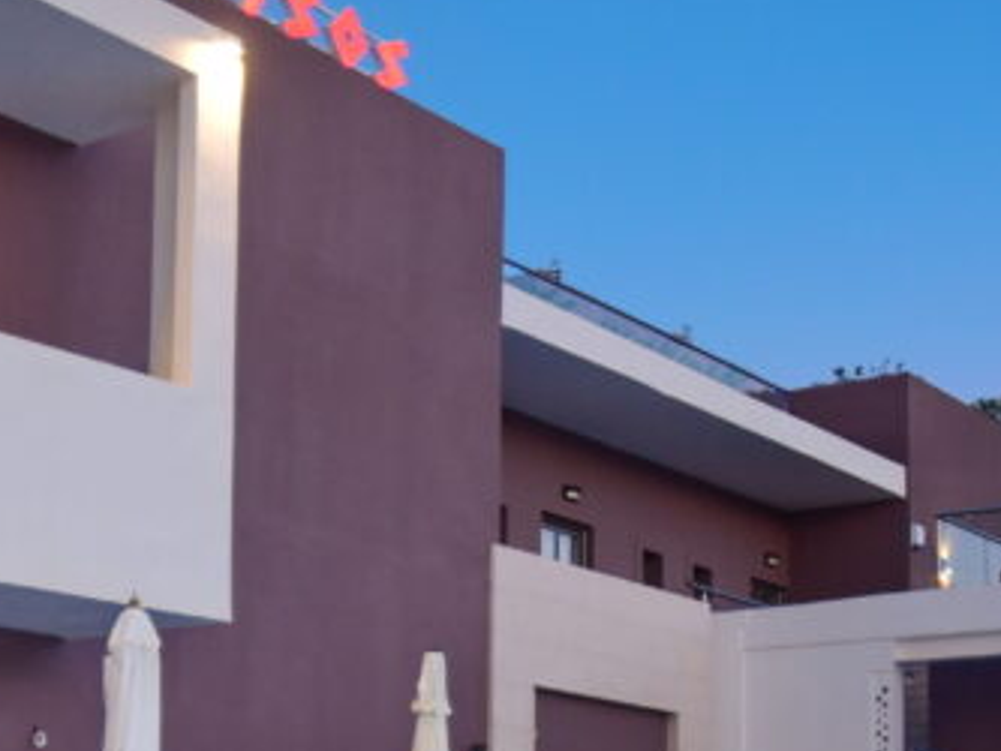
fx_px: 2054
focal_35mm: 71
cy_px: 814
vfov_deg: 19.9
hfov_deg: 27.4
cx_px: 433
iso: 1250
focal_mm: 24
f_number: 3.5
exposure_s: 1/60
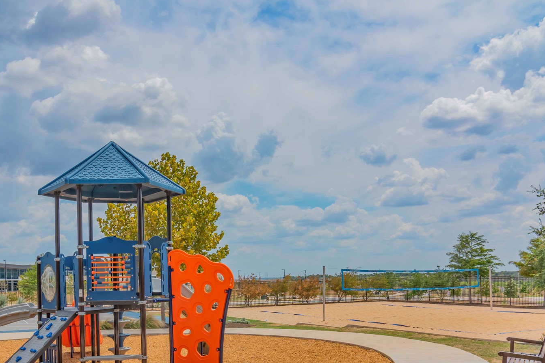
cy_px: 280
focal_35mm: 34
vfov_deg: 37.7
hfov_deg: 55.7
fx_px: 515
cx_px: 242
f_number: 9
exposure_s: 1/320
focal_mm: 14
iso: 100
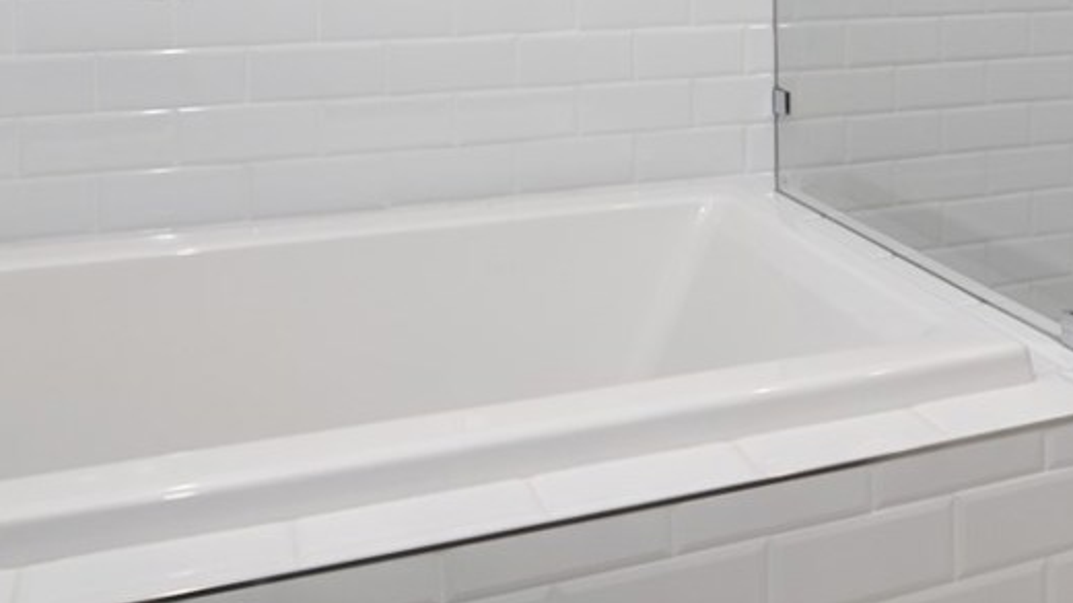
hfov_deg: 53.7
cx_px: 638
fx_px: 1053
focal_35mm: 37
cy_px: -78
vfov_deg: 28.7
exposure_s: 1/60
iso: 400
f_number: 7.1
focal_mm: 12
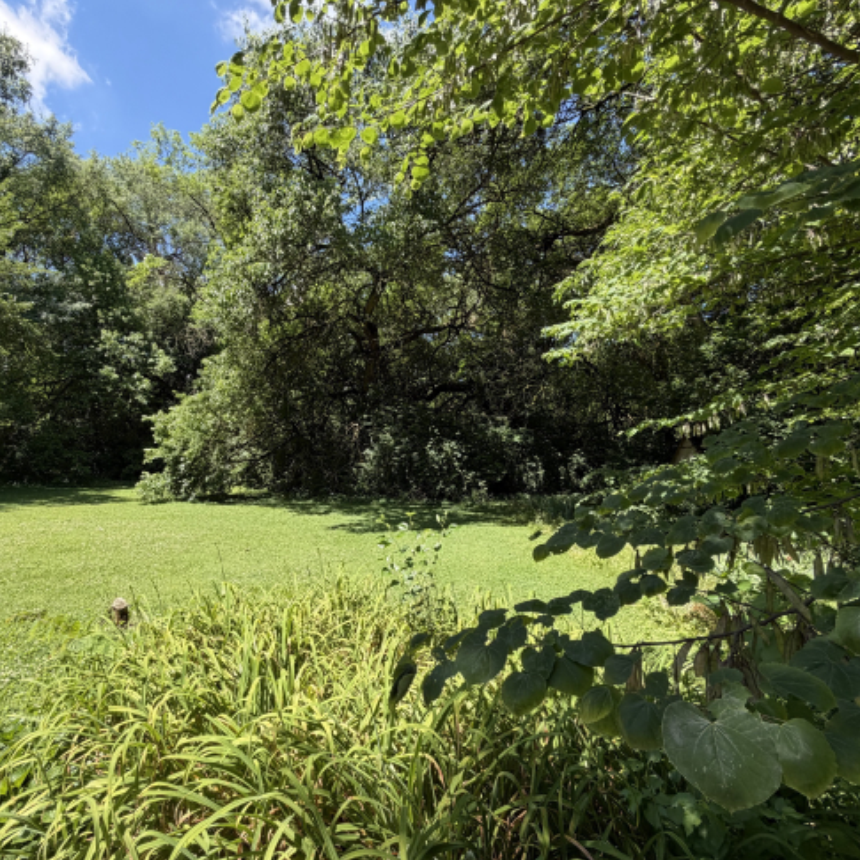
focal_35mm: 17
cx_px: 371
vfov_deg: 84.0
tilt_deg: +4.1
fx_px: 478
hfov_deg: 83.5
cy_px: 422
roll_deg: +0.5
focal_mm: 2.22
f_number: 2.2
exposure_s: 1/502
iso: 50
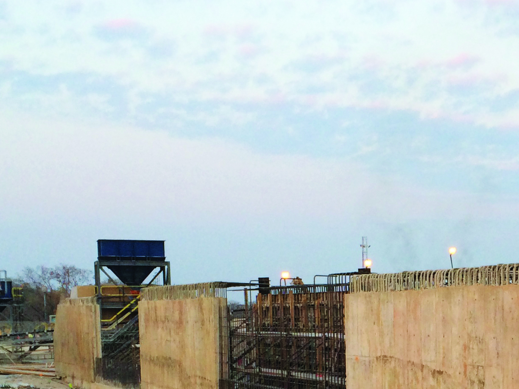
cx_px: 485
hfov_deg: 23.6
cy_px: 433
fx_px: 1199
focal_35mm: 80
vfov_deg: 17.8
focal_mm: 4.12
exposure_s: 1/120
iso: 64
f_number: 2.2
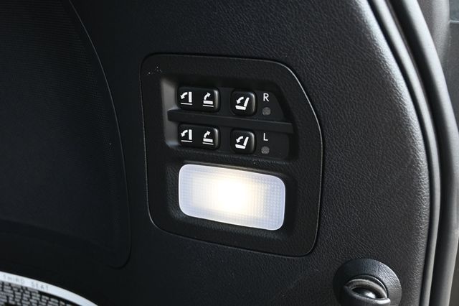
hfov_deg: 47.2
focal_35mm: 41
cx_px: 230
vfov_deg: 32.4
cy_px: 153
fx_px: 526
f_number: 4.5
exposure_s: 1/125
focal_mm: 27.5
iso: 500
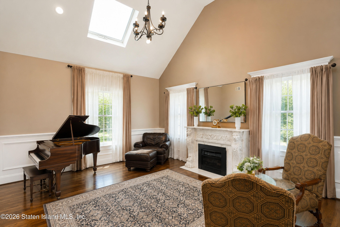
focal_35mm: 16
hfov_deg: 96.7
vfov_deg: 73.8
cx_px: 170
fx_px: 151
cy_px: 114
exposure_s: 1/10
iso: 64
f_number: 4
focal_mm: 16
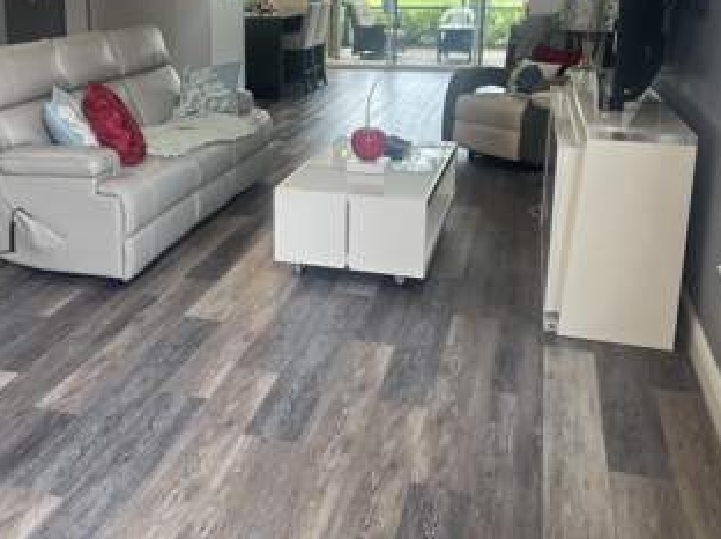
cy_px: 128
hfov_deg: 46.3
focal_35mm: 40
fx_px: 832
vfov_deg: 35.0
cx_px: 254
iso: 80
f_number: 1.5
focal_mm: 5.7
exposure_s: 1/120
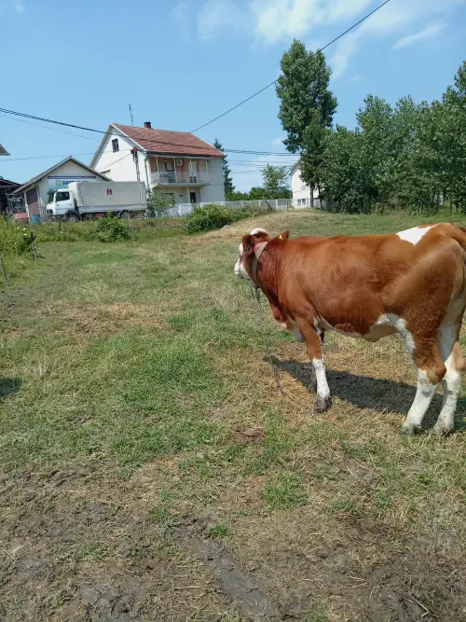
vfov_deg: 67.3
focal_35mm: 26
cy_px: 311
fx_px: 467
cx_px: 233
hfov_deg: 53.0
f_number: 1.8
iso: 100
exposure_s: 1/989
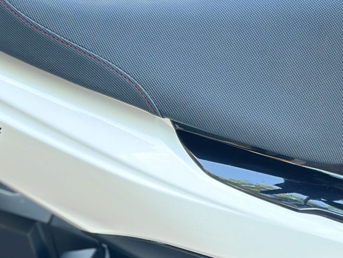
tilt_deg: -28.3
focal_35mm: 121
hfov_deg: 16.1
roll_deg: +11.6
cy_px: 150
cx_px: 30
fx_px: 1199
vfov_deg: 12.2
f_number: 1.78
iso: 125
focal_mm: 6.86
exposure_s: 1/105
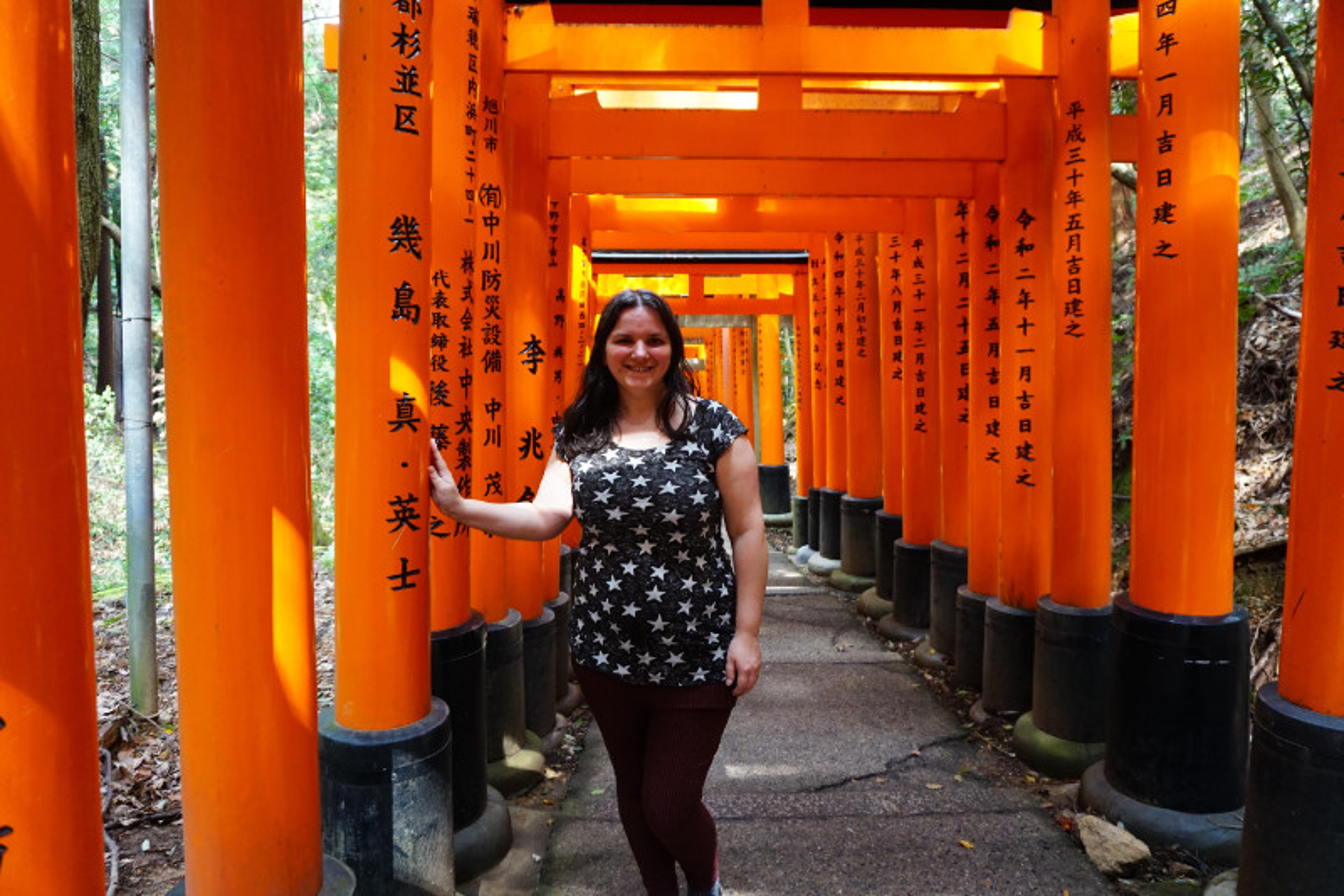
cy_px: 448
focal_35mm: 24
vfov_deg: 53.1
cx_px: 672
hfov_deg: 73.8
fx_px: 896
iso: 640
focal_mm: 16
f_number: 4
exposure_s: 1/60
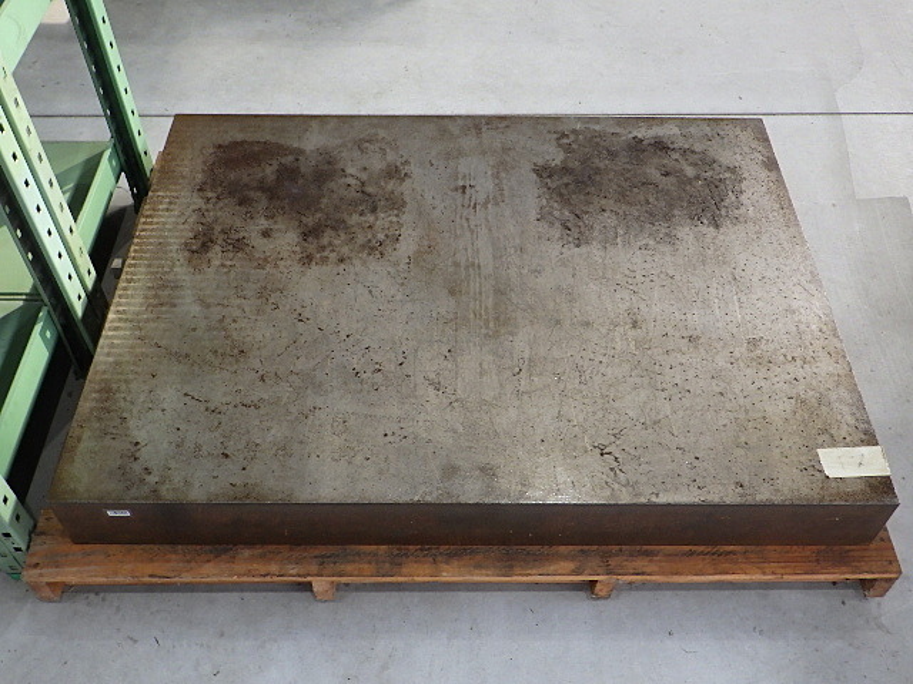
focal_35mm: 34
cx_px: 456
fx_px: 897
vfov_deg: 41.8
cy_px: 342
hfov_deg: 54.0
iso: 400
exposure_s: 1/50
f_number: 3.8
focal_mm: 6.1
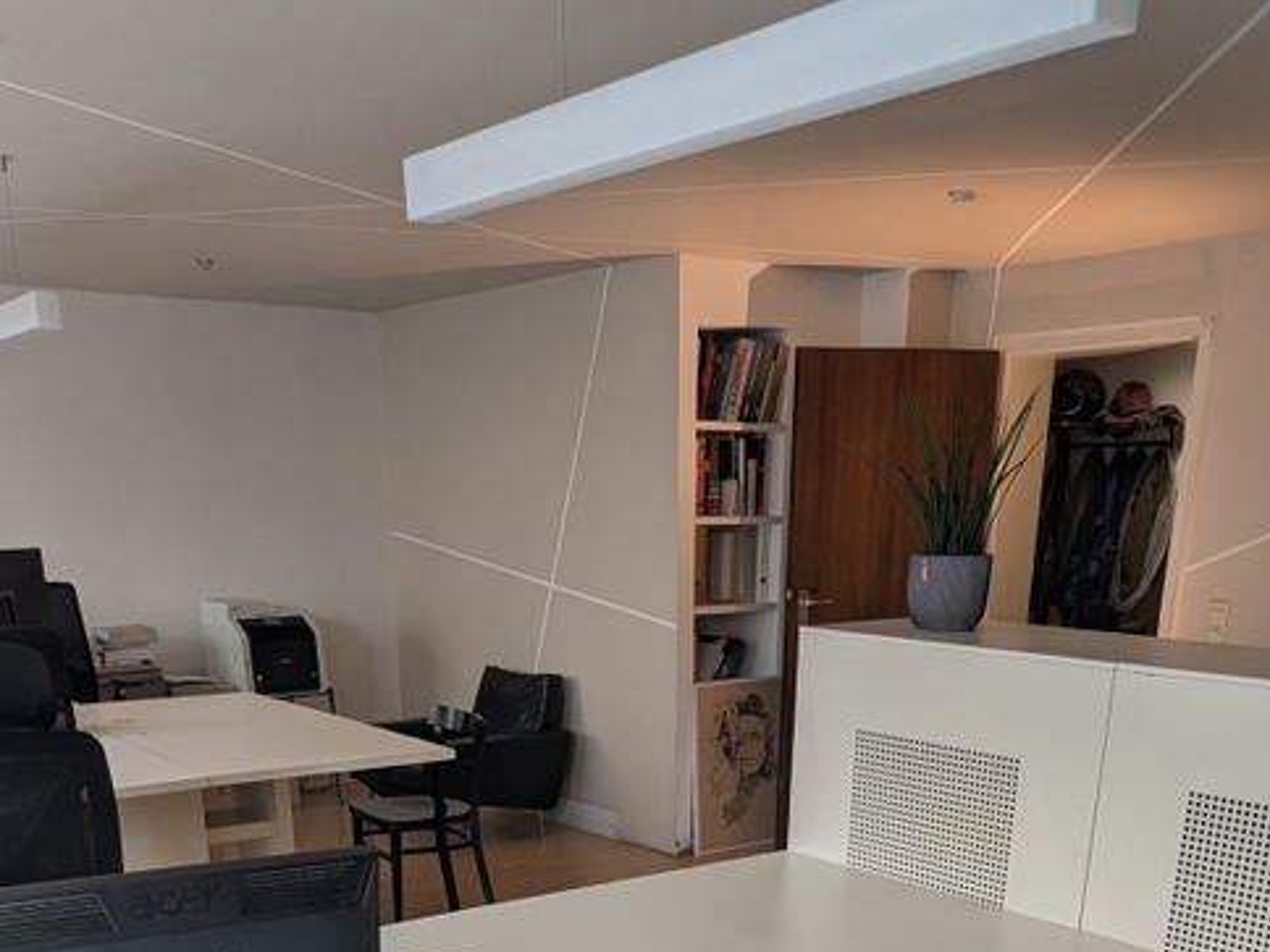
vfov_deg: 33.5
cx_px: 588
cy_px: 1057
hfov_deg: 50.1
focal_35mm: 37
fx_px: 1357
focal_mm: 2.35
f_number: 2.2
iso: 40
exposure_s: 1/96.7
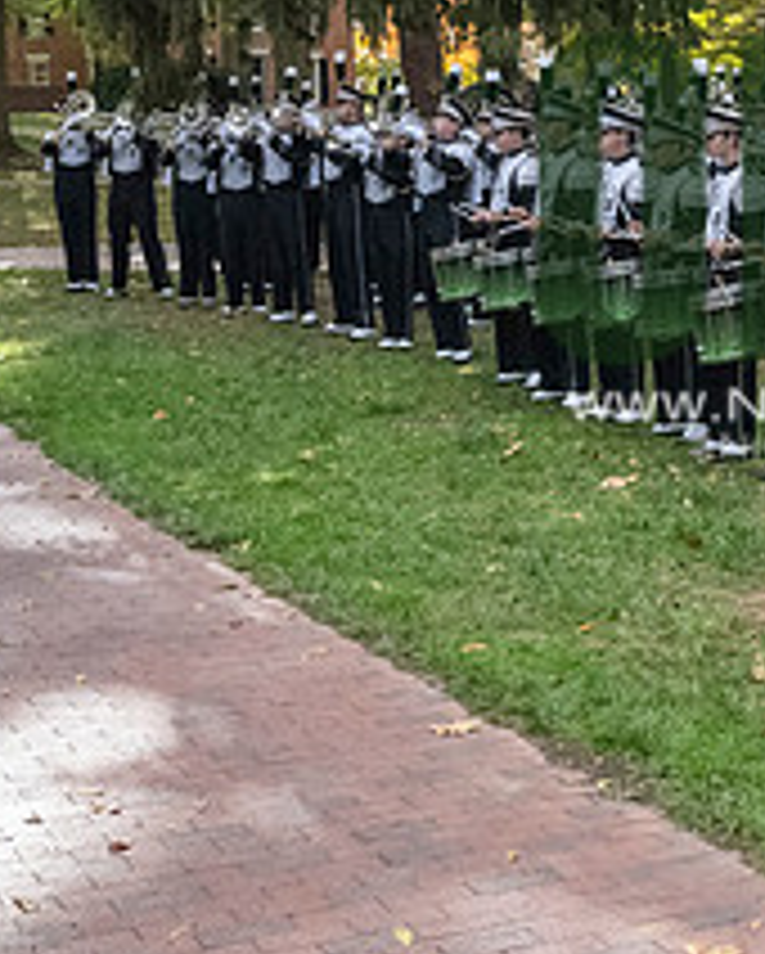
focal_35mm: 77
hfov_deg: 19.0
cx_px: 878
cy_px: 245
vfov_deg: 24.5
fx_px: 2176
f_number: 4
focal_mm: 30
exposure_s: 1/8000
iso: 6400
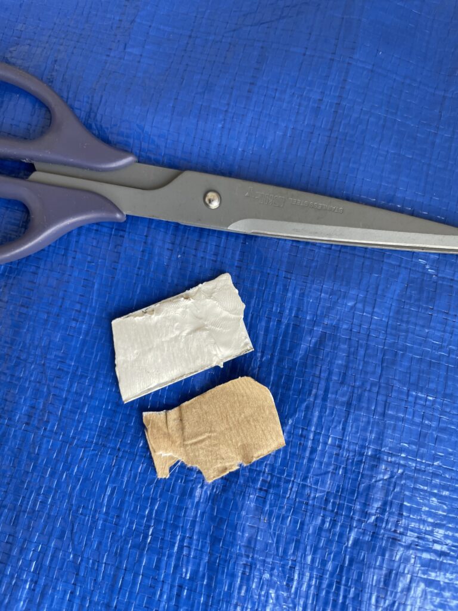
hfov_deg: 53.1
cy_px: 306
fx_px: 459
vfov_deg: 67.3
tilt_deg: -83.1
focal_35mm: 26
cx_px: 229
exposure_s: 1/121
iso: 80
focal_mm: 4.2
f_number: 1.6
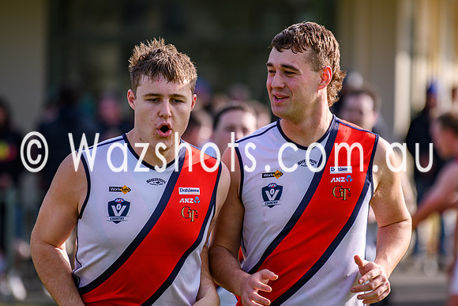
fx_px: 4138
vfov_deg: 4.2
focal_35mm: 325
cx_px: 258
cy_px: 139
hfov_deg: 6.3
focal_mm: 185
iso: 100
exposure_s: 1/1250
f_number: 2.8
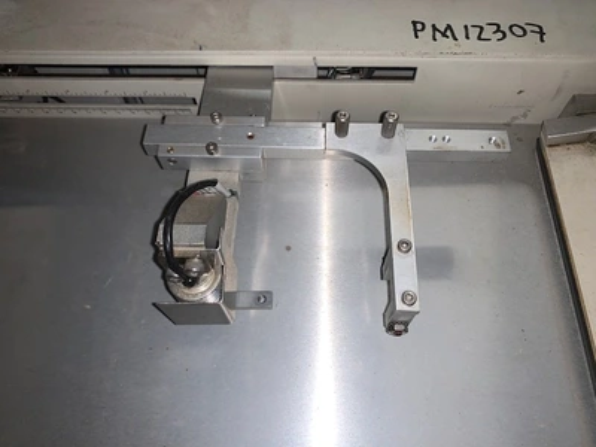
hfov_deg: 67.3
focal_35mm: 26
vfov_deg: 53.1
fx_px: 448
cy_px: 224
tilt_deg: -63.0
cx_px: 298
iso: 25
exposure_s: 1/39
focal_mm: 4.25
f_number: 1.8
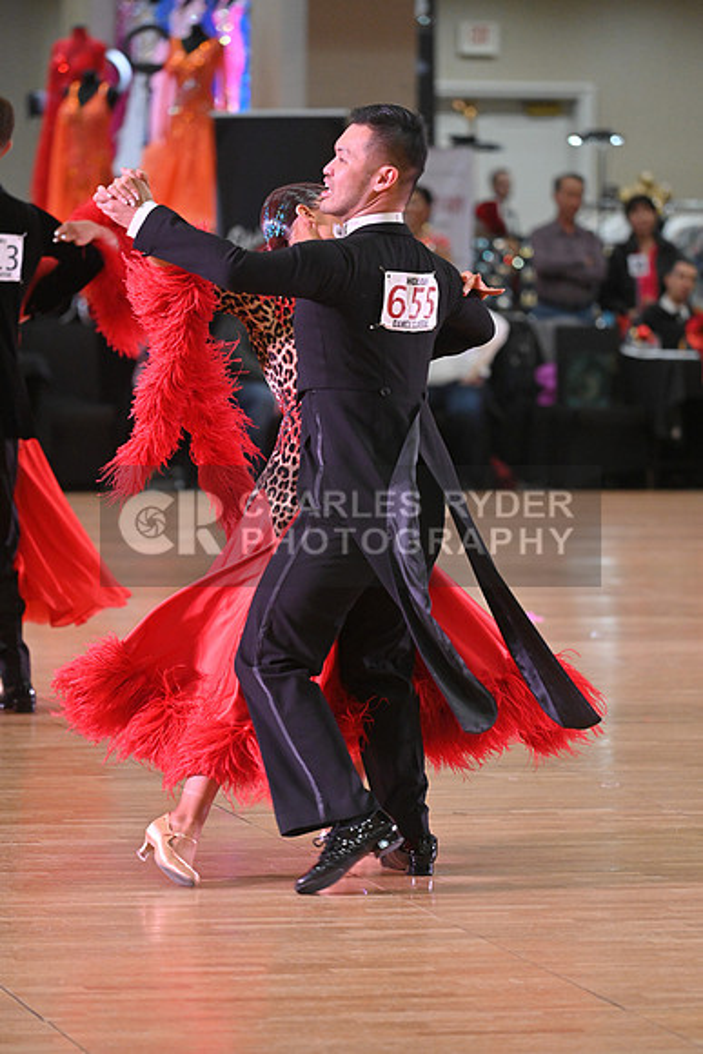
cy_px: 527
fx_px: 5854
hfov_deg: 6.9
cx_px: 352
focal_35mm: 200
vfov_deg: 10.3
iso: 3200
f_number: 5
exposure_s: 1/400
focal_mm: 200
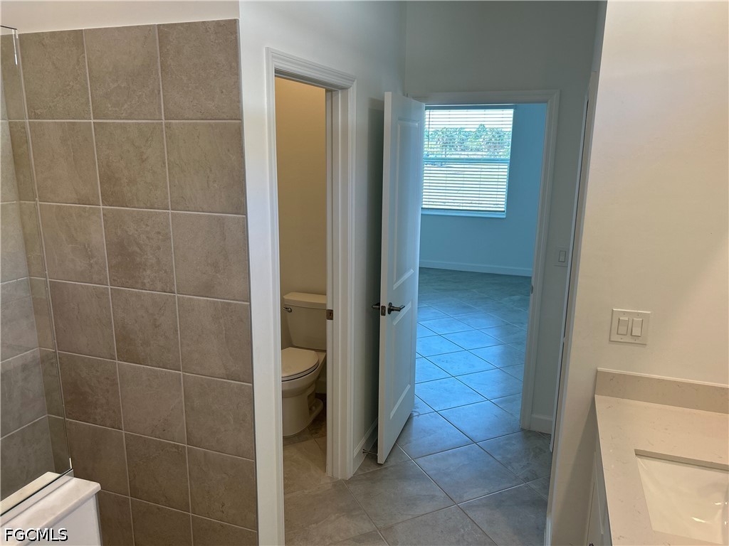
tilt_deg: -13.2
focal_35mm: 26
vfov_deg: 53.1
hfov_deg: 67.3
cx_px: 364
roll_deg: -0.1
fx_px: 548
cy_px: 273
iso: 64
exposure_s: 1/142
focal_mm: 5.7
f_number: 1.5
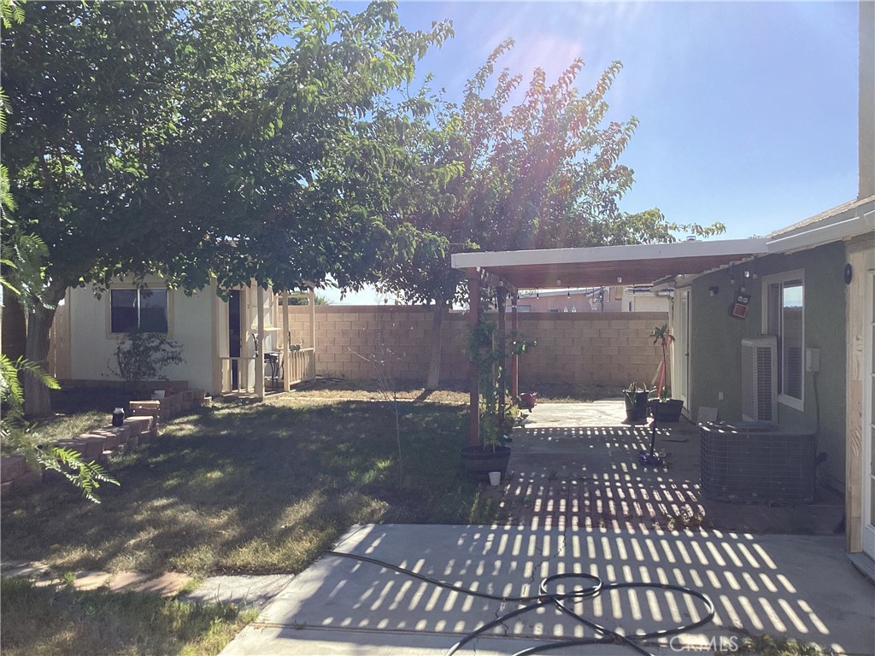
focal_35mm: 31
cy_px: 328
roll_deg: +0.6
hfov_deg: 58.4
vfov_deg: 45.4
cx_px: 438
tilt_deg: -2.4
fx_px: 784
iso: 25
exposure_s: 1/1101
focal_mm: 3.3
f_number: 2.4
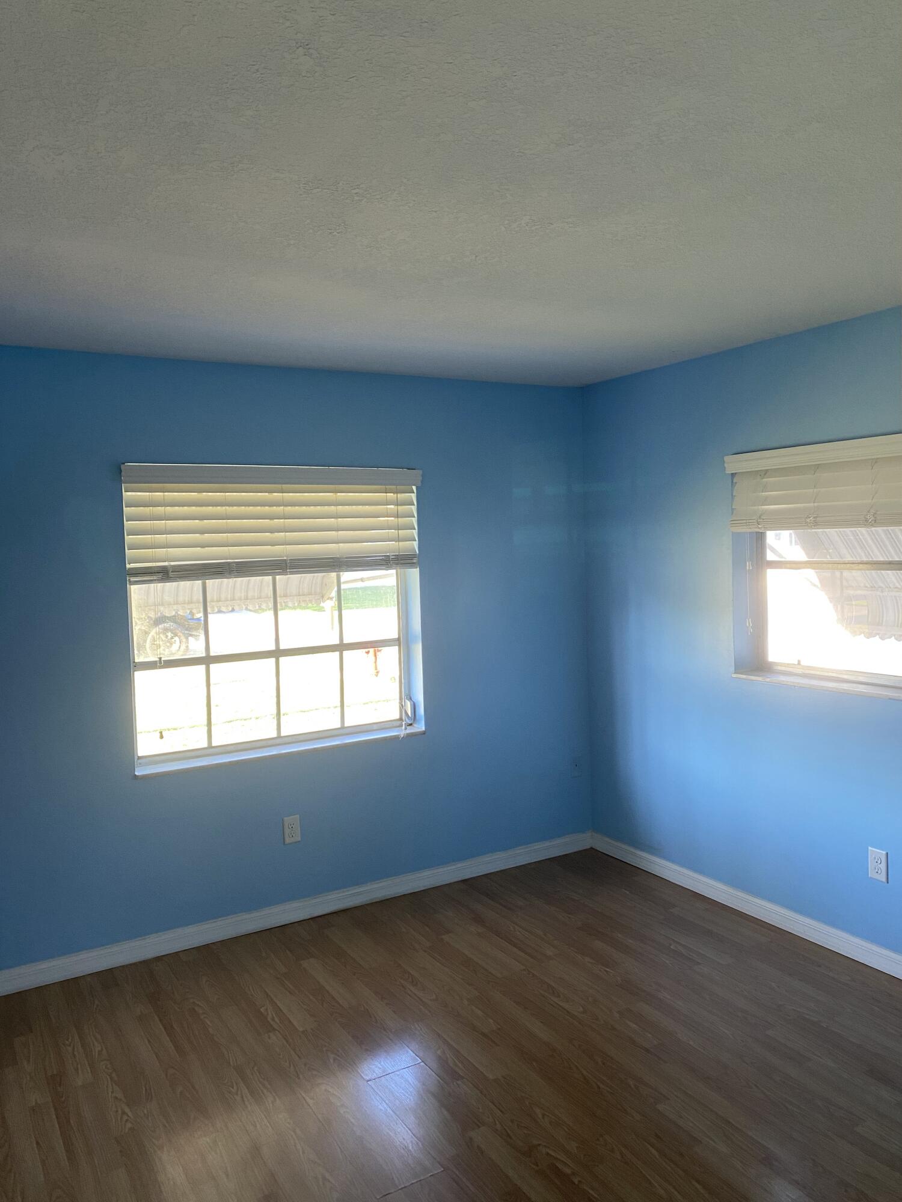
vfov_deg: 67.3
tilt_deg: -1.7
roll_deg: +1.6
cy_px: 601
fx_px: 903
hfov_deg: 53.1
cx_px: 451
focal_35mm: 26
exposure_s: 1/60
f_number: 1.8
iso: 100
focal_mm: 4.25
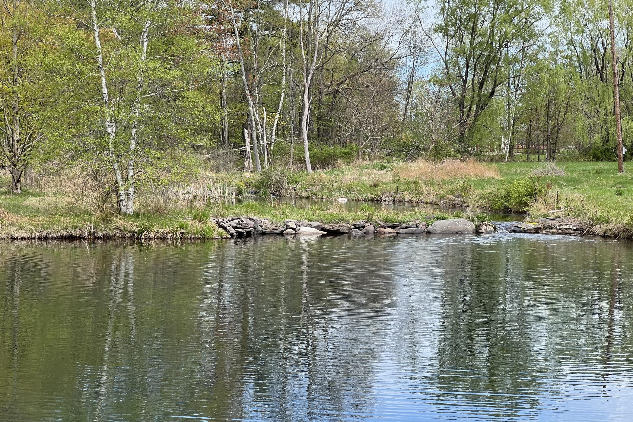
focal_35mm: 81
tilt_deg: -1.6
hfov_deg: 25.1
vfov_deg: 16.9
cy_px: 209
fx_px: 1424
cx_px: 315
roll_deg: -0.4
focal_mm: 9
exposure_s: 1/328
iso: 32
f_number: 2.8
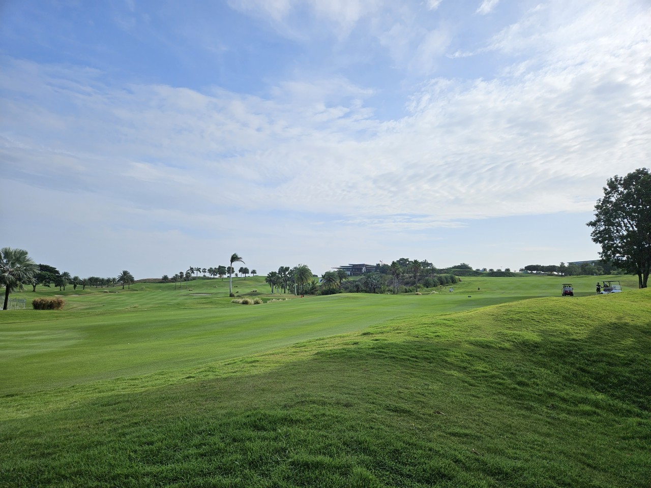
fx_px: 433
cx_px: 326
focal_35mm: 23
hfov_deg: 73.9
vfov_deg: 58.9
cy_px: 244
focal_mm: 5.4
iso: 25
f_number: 1.8
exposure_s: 1/3717
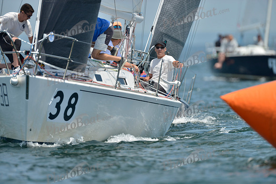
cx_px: 138
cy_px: 92
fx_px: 4601
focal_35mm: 600
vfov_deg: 2.3
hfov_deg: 3.4
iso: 200
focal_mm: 600
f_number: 4.5
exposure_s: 1/2500
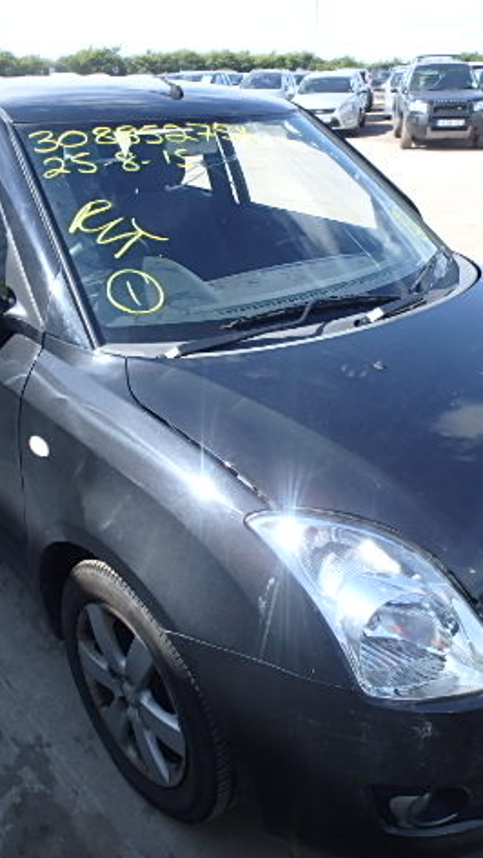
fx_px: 705
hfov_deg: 37.8
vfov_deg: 62.6
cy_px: 434
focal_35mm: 31
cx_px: 229
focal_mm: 3.7
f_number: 3.5
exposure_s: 1/400
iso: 125
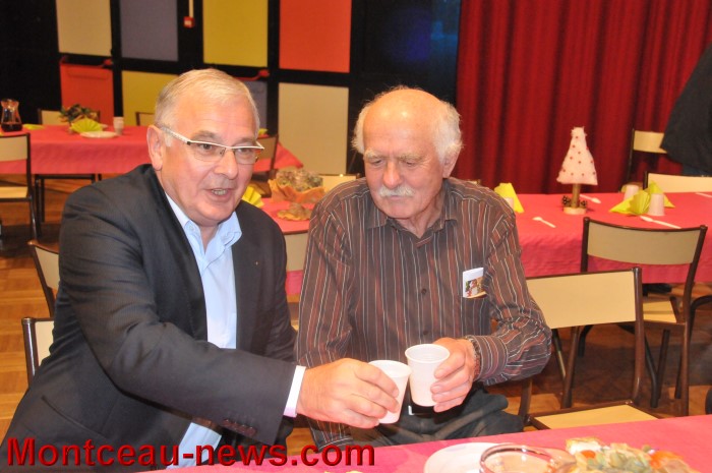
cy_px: 236
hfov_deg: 42.4
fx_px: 919
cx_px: 356
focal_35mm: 46
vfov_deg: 28.9
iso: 3200
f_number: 7.1
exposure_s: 1/60
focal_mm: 31
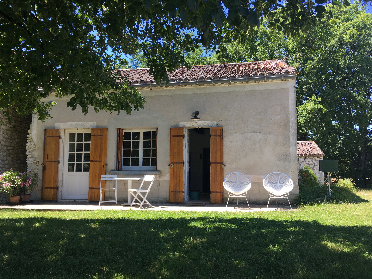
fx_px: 312
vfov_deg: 48.2
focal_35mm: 29
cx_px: 186
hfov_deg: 61.7
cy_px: 140
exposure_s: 1/409
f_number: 2.2
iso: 25
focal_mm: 4.15
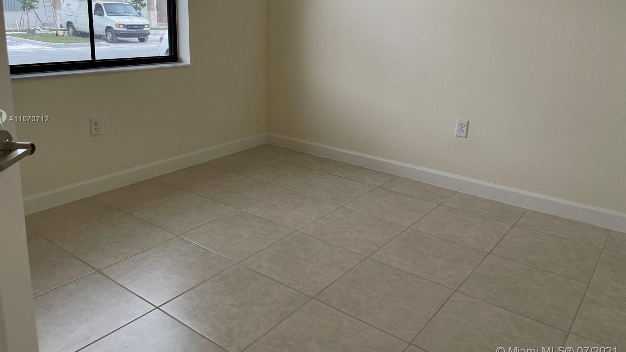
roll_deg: -1.5
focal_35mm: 29
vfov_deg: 39.7
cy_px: 119
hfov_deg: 66.1
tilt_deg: -11.5
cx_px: 306
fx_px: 481
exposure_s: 1/120
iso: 40
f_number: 1.6
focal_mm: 4.2
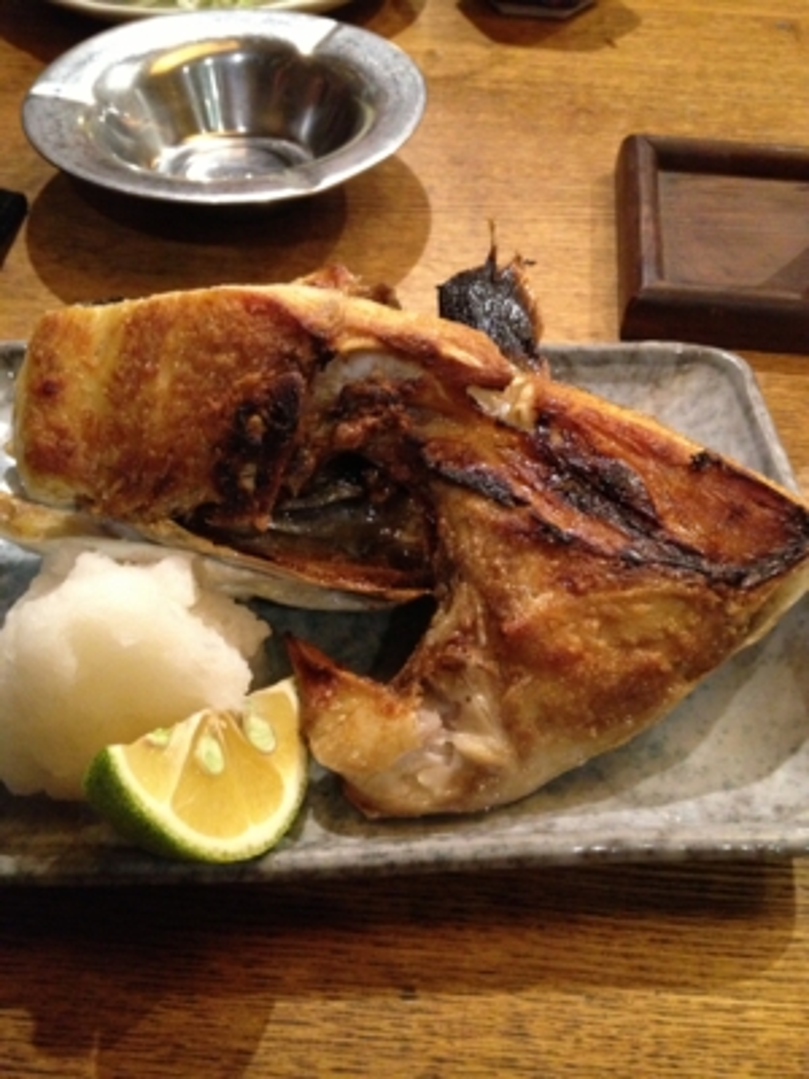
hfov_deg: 40.7
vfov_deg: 52.6
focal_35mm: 35
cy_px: 540
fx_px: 1091
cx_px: 404
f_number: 2.4
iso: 640
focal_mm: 4.28
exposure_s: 1/15
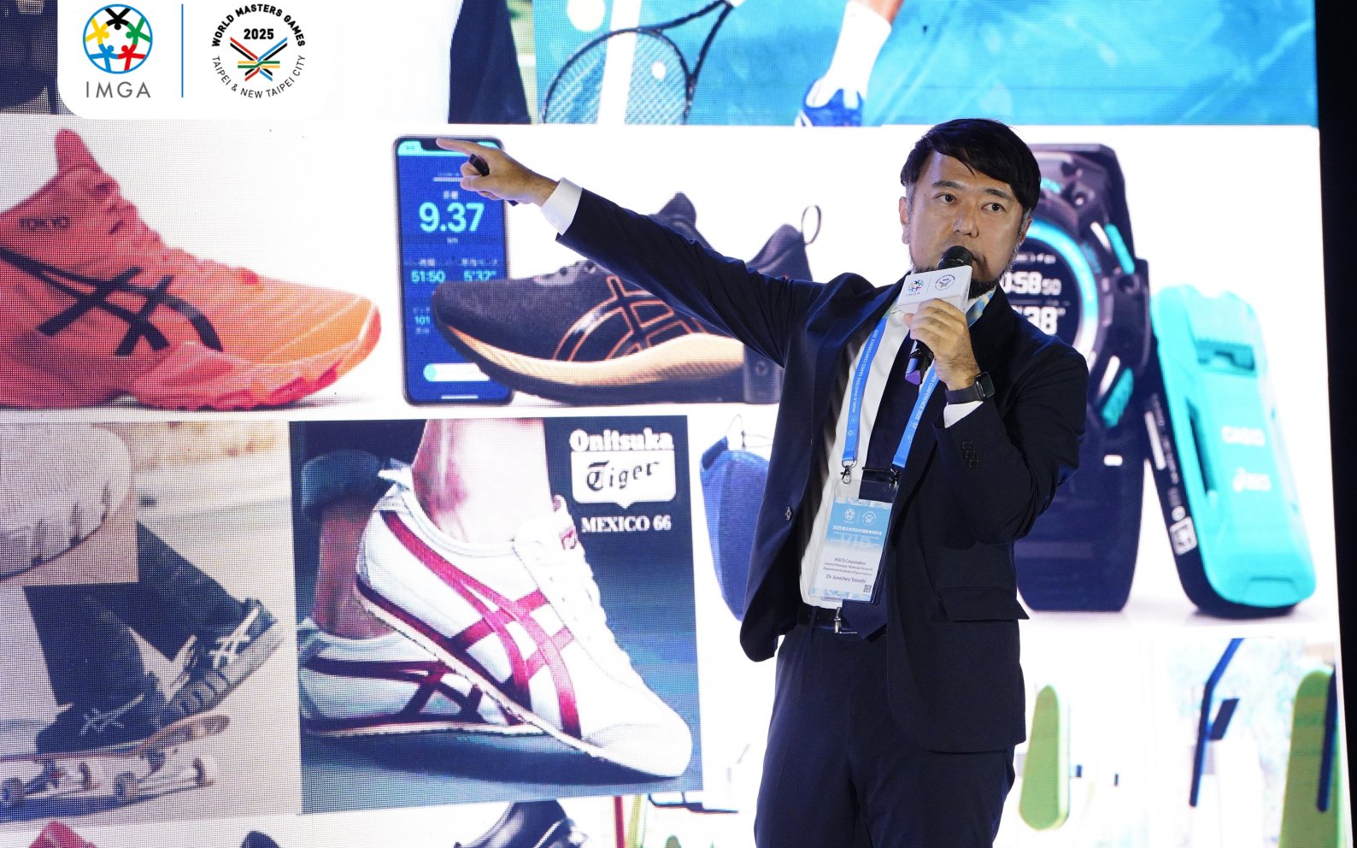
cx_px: 677
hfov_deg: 13.9
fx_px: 5584
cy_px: 439
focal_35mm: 151
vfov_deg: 8.7
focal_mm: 98
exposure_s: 1/125
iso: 2000
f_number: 4
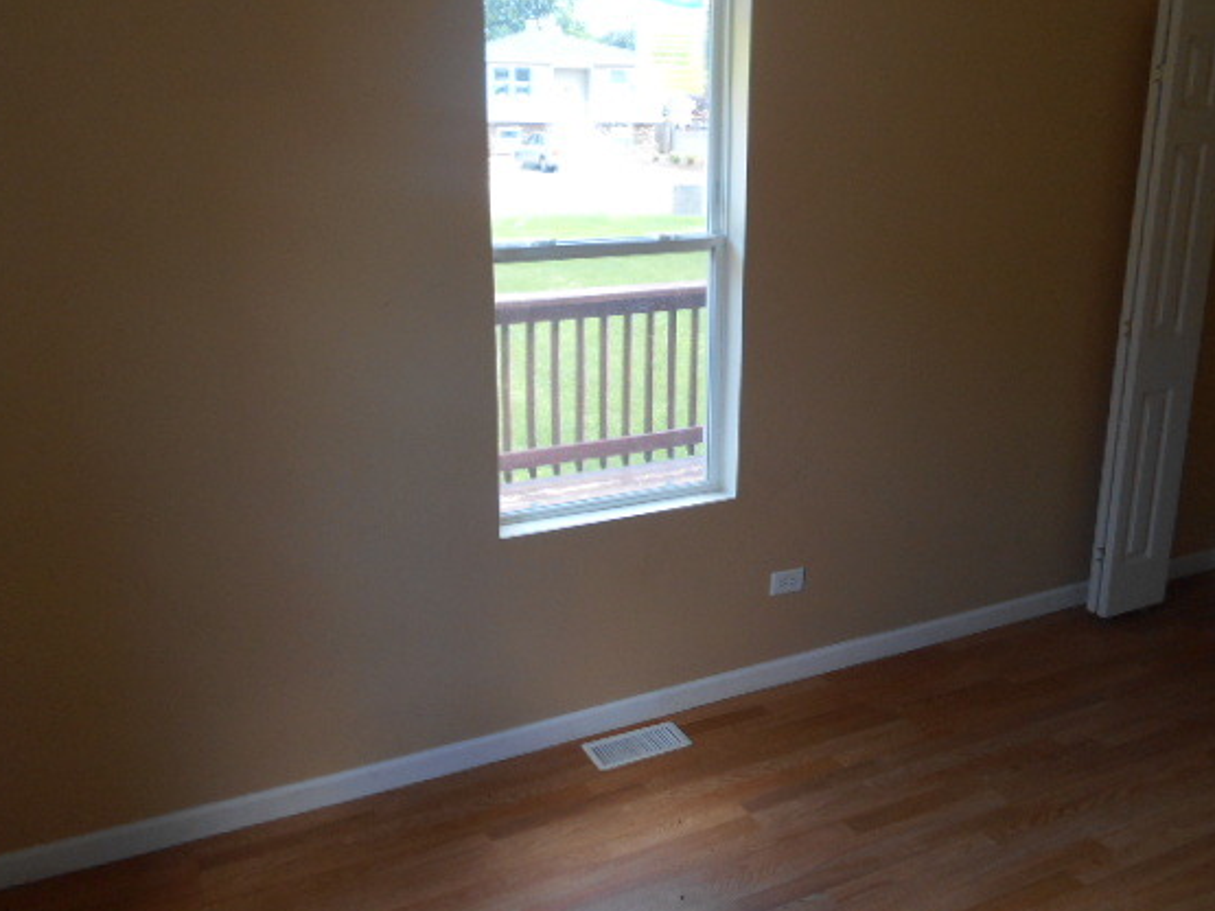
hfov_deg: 59.9
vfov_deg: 46.8
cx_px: 637
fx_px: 1053
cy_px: 436
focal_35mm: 30
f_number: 3.2
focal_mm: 4.6
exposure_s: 1/30
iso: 110
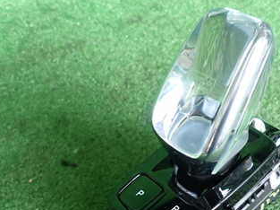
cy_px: 164
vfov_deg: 29.6
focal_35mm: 48
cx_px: 197
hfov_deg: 39.0
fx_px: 388
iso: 400
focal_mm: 4.5
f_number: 2
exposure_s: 1/30
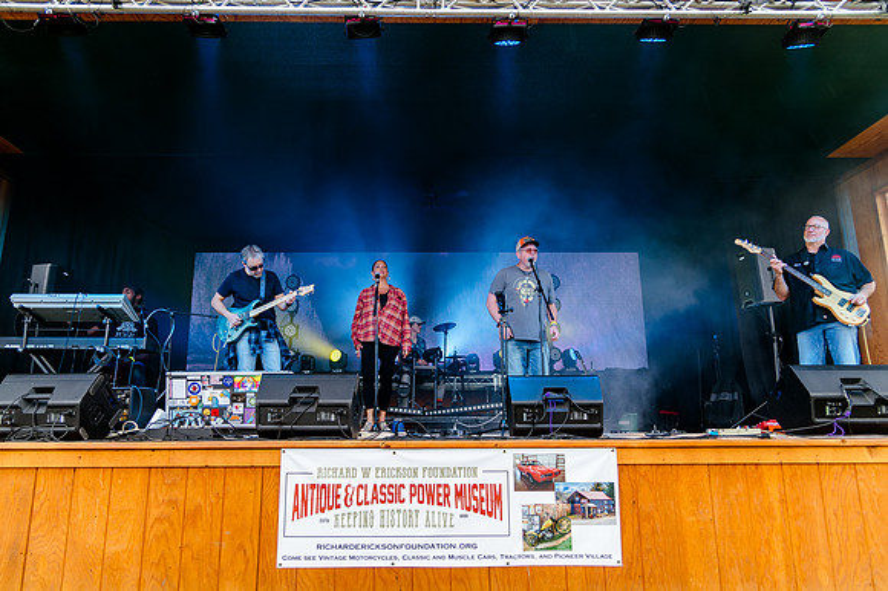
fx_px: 618
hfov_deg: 71.4
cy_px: 287
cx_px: 427
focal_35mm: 25
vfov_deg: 51.1
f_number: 4
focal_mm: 24
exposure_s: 1/100
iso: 200
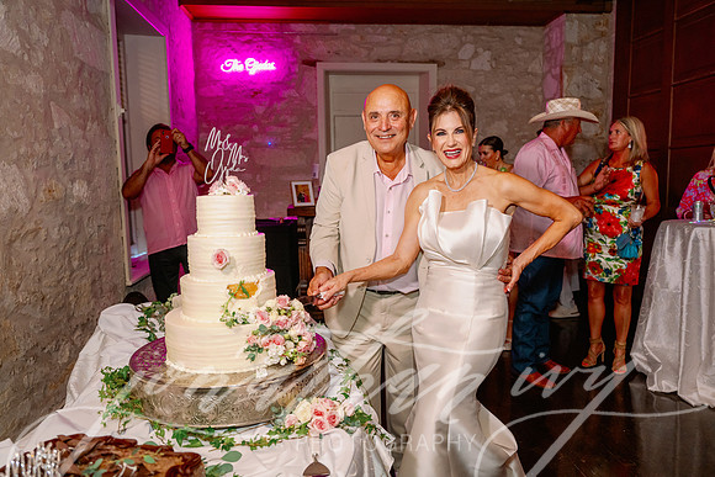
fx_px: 546
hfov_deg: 66.4
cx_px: 358
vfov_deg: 47.2
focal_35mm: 28
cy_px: 238
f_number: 3.5
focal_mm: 27.5
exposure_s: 1/125
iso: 2000
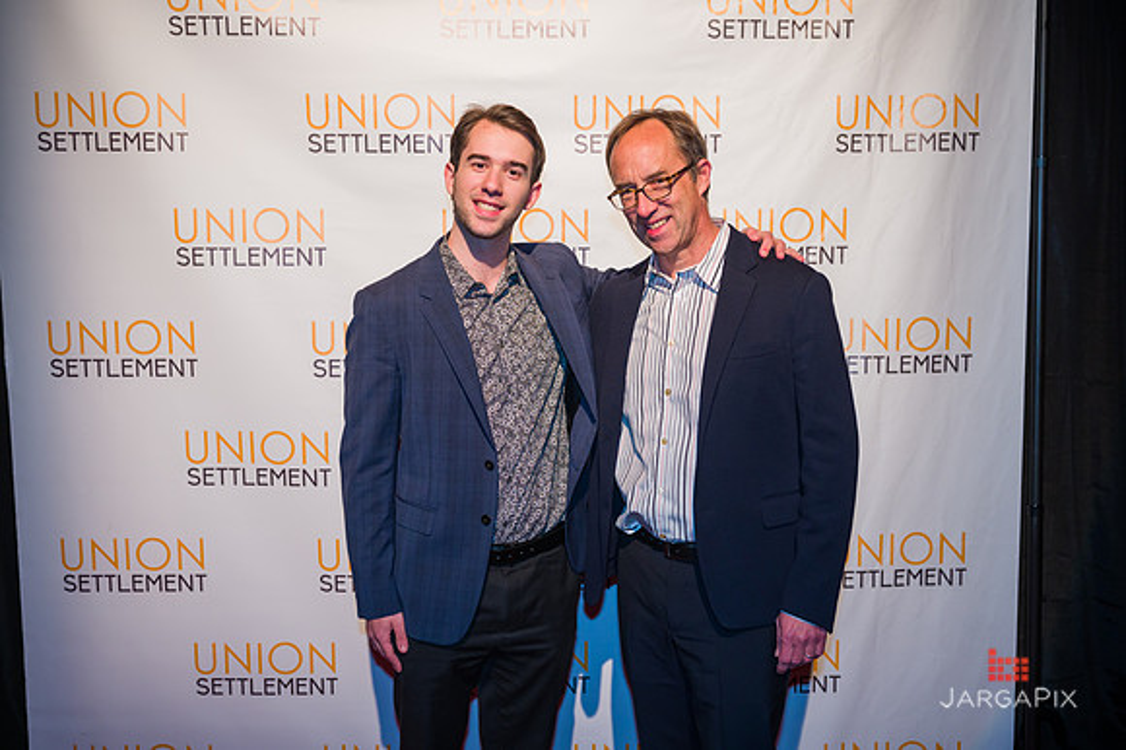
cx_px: 563
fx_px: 1313
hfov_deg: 46.4
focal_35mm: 42
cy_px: 375
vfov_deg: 31.9
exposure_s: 1/200
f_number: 4
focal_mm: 42
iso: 1000
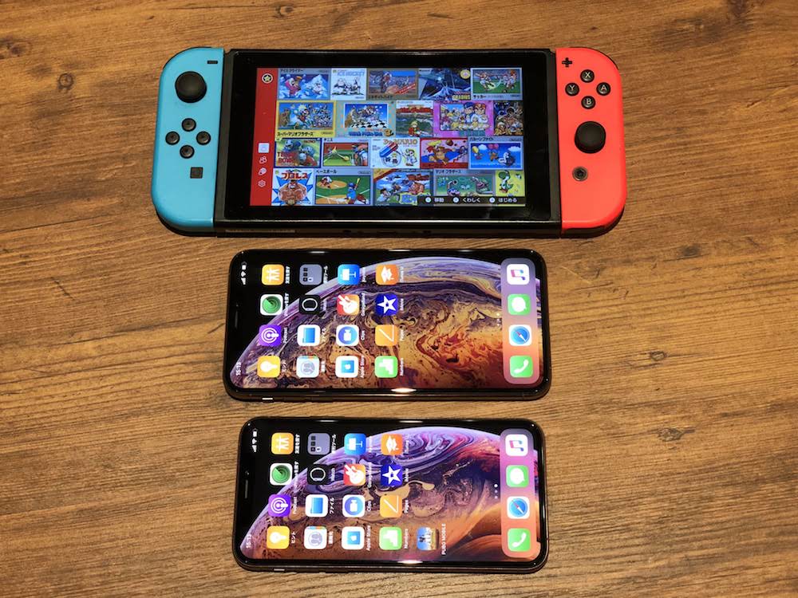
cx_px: 399
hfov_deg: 36.8
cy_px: 299
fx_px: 1199
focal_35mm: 52
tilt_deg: -67.1
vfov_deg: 28.0
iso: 50
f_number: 2.4
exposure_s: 1/50
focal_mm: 6
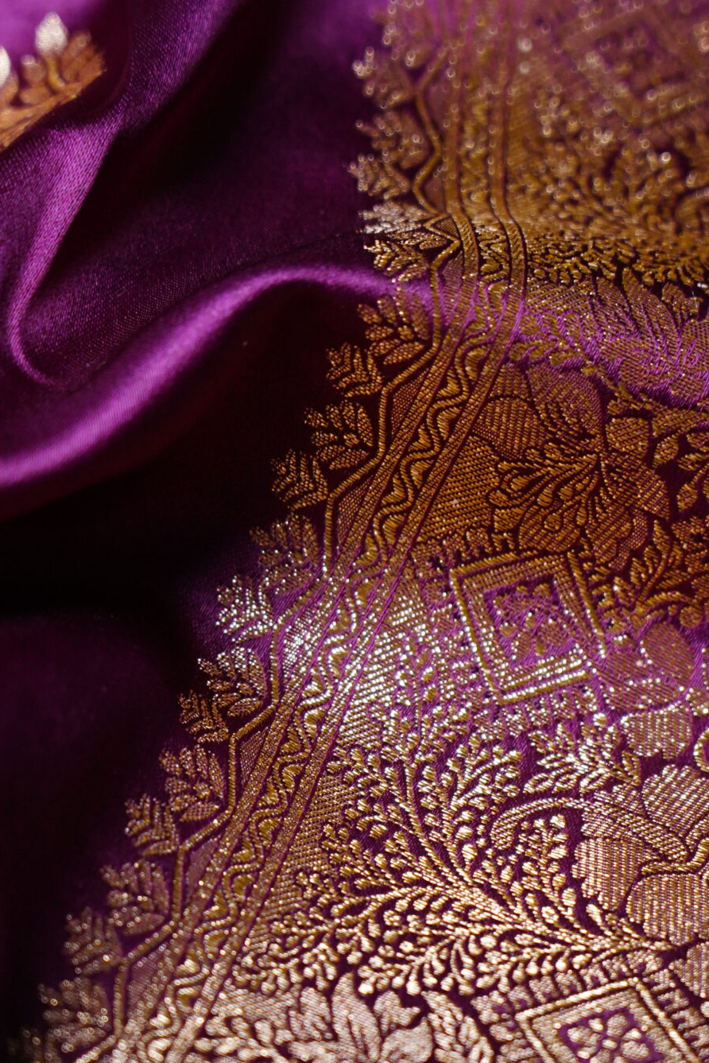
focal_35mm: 201
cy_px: 672
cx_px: 302
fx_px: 5934
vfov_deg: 10.2
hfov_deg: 6.8
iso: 2000
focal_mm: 105
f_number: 4
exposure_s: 1/200
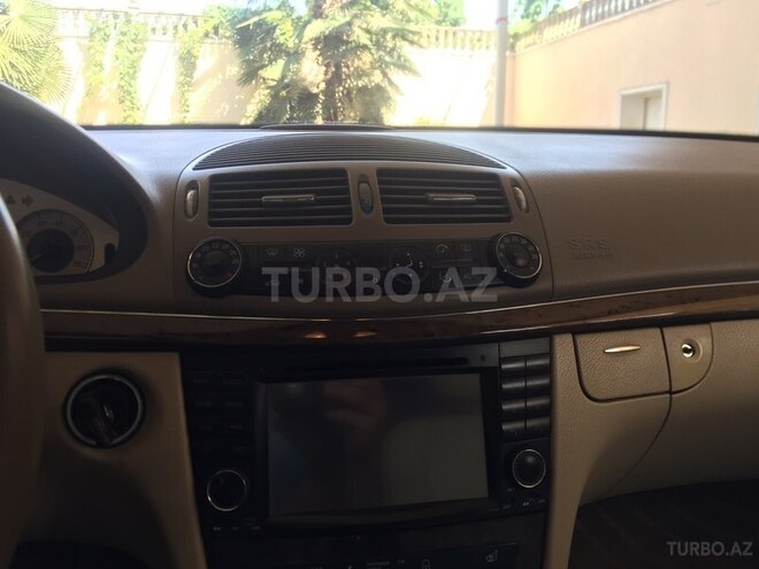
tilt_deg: -10.0
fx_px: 636
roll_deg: -1.6
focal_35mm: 29
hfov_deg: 61.7
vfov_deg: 48.2
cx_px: 380
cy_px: 284
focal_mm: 4.15
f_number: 2.2
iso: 40
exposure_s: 1/100
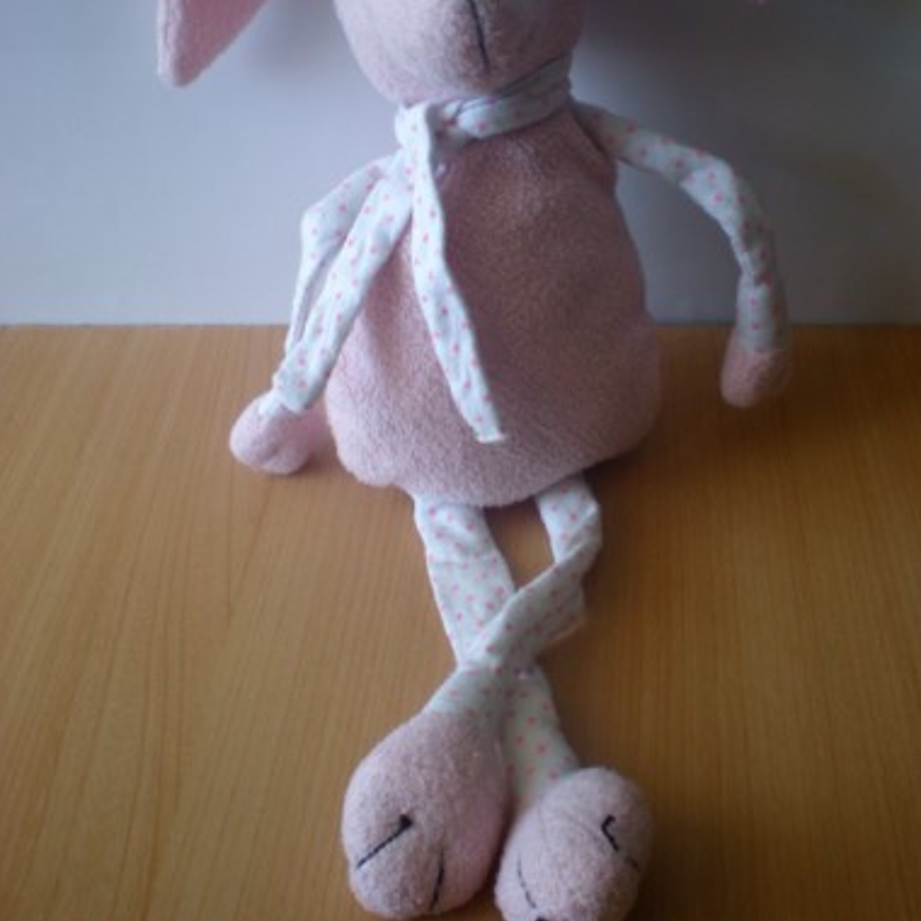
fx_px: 1385
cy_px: 378
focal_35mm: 46
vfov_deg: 36.7
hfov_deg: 36.8
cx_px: 470
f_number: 3.1
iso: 100
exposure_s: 1/61.8
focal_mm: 6.3
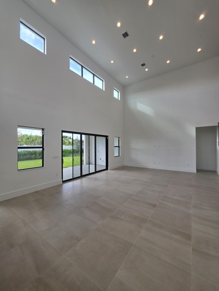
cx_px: 110
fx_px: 110
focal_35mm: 13
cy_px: 146
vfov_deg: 106.2
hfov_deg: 89.9
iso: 16
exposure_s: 1/120
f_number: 1.9
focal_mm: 2.2
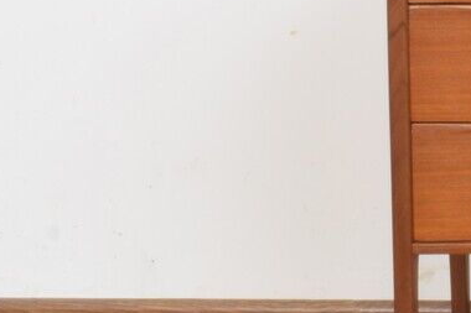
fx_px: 2066
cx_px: 807
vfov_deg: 8.5
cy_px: -105
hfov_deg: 12.1
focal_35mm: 158
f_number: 25
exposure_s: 5
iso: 100
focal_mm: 20
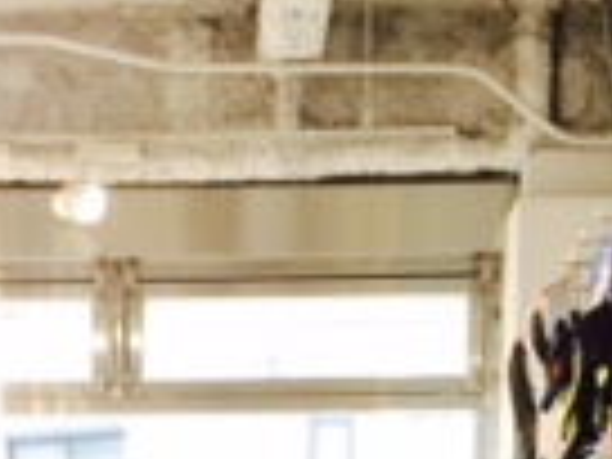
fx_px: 2404
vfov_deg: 9.7
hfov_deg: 14.3
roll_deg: +0.5
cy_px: 1076
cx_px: 45
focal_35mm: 136
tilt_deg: -6.1
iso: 40
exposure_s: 1/30
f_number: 2.2
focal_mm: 4.15
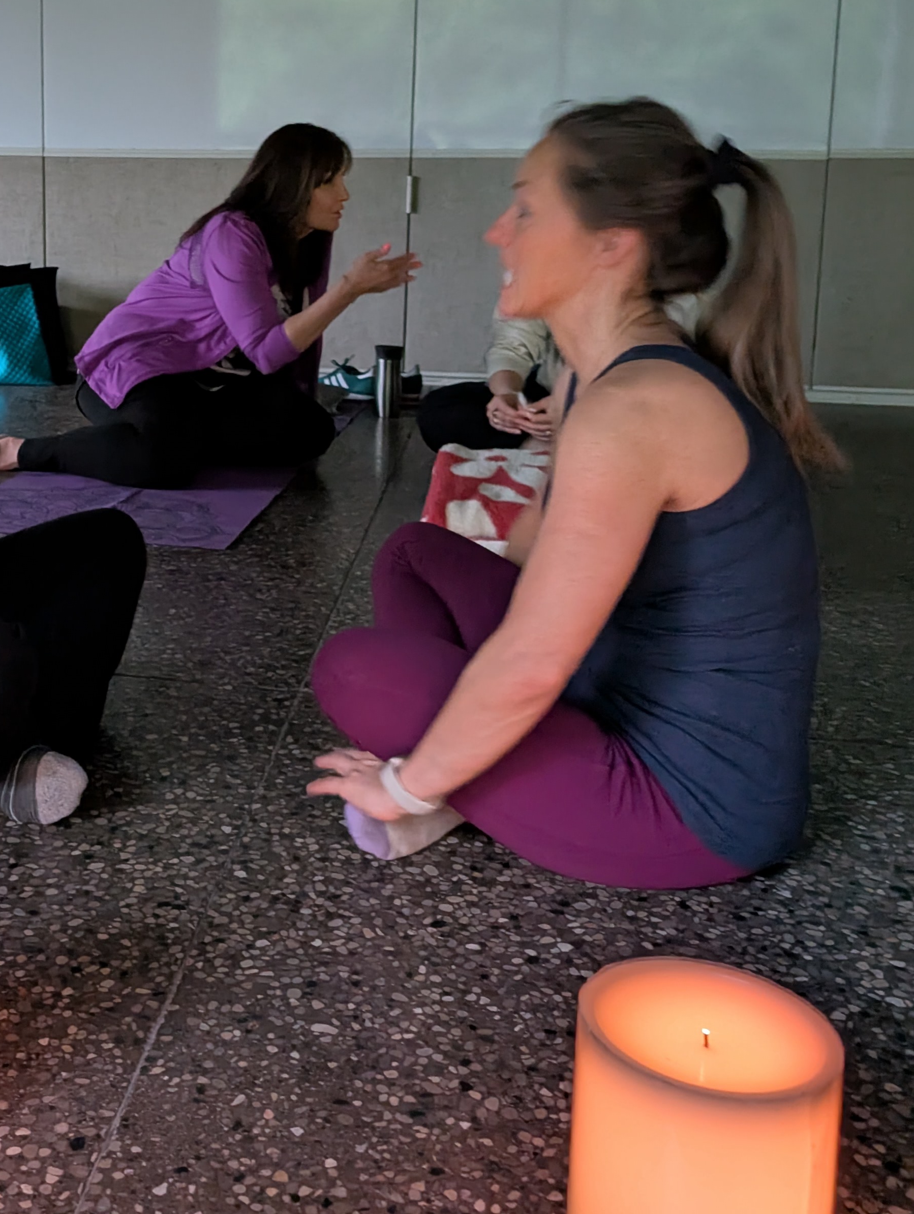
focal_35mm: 41
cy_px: 397
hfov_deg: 33.8
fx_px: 1440
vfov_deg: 45.0
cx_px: 141
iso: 384
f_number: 1.68
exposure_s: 1/20
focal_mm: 6.9
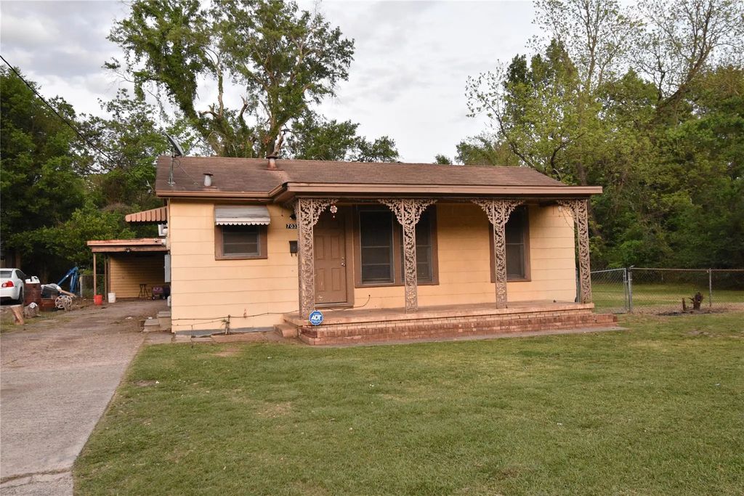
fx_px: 620
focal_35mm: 30
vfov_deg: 43.6
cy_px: 248
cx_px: 372
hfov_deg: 61.9
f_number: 6.3
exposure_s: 1/30
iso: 2500
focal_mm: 20
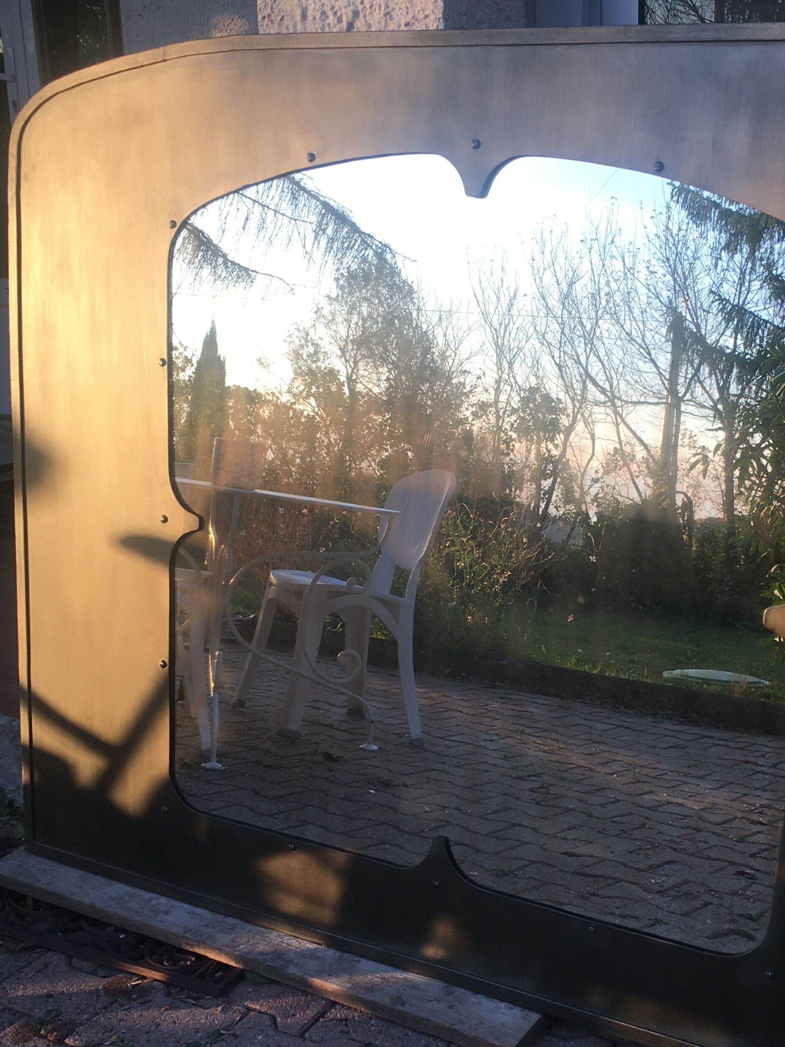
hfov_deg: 30.5
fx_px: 1421
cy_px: 576
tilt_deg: -16.3
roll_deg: +1.2
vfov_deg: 40.4
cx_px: 570
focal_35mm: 47
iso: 25
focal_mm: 4.15
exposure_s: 1/223
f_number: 2.2
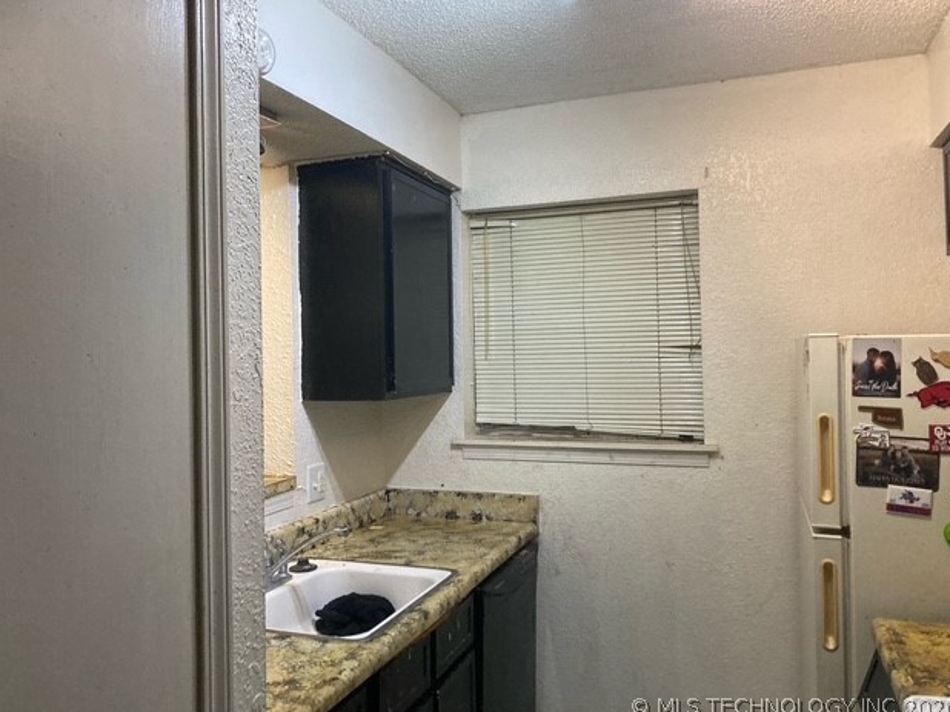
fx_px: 796
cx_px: 470
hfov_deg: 61.7
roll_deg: +1.4
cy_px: 354
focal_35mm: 29
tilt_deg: +1.0
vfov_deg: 48.2
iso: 250
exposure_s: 1/60
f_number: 1.8
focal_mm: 3.99
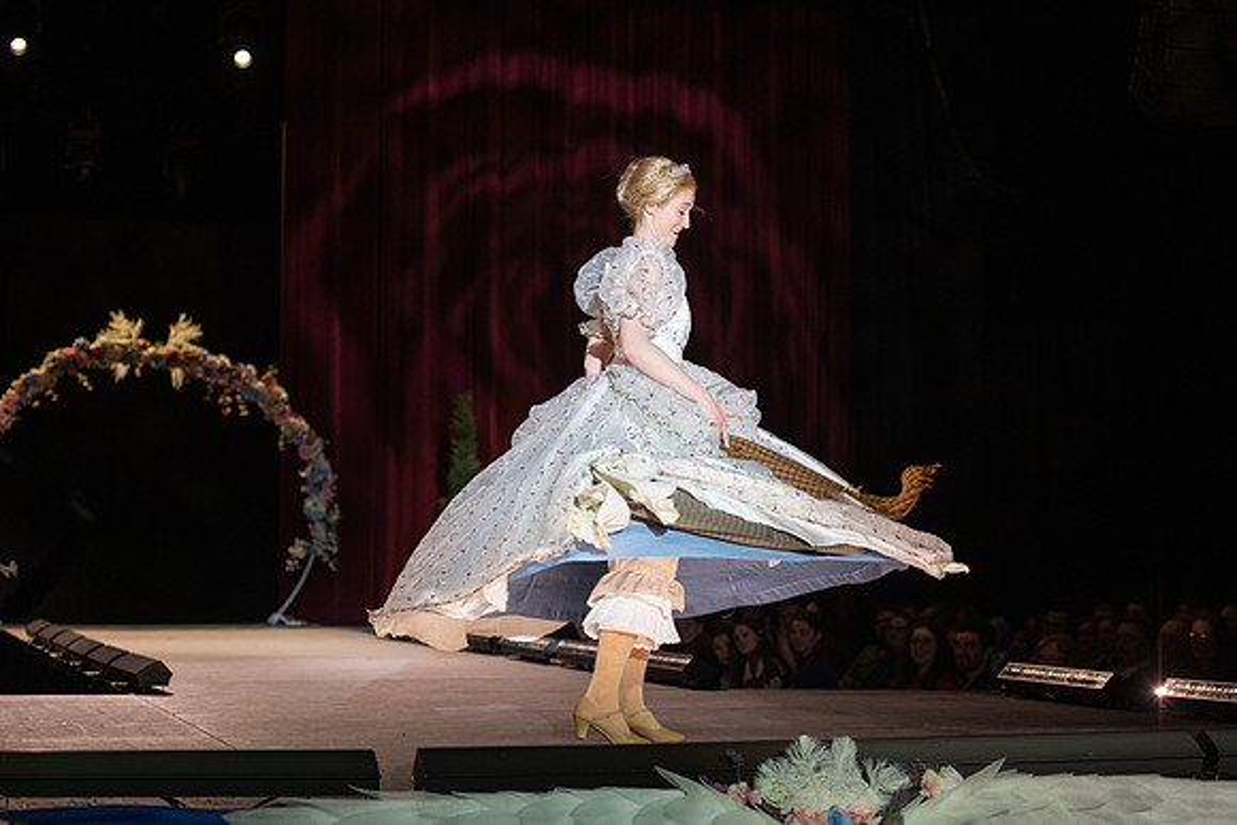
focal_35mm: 78
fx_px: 2683
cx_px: 631
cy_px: 407
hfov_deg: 26.0
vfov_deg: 17.5
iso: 640
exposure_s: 1/800
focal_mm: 70
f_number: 2.8
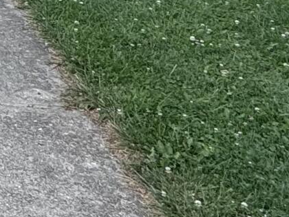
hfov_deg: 13.3
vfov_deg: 12.9
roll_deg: +0.2
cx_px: -444
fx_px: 835
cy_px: -212
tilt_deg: +2.1
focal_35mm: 100
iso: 40
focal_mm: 2.22
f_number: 2.2
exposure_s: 1/1063
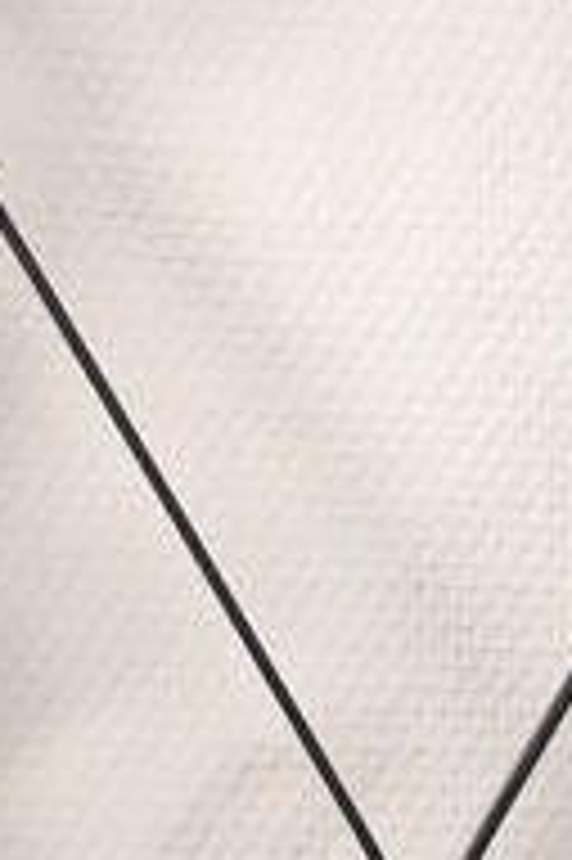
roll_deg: -2.2
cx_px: 622
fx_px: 2411
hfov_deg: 13.3
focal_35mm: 101
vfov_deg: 19.6
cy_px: 878
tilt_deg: -8.4
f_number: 2.2
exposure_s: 1/33
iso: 50
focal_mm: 4.15
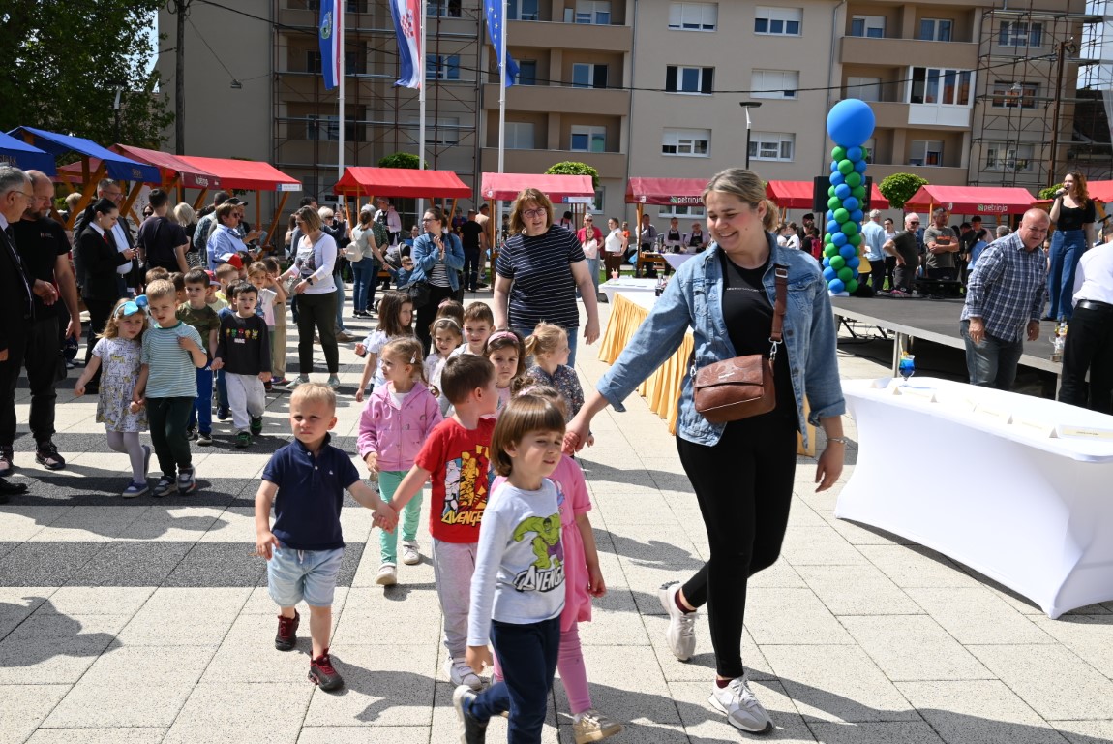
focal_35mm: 33
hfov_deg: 57.2
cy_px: 372
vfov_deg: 40.0
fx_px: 1021
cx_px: 556
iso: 100
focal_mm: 33
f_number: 11
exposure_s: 1/200
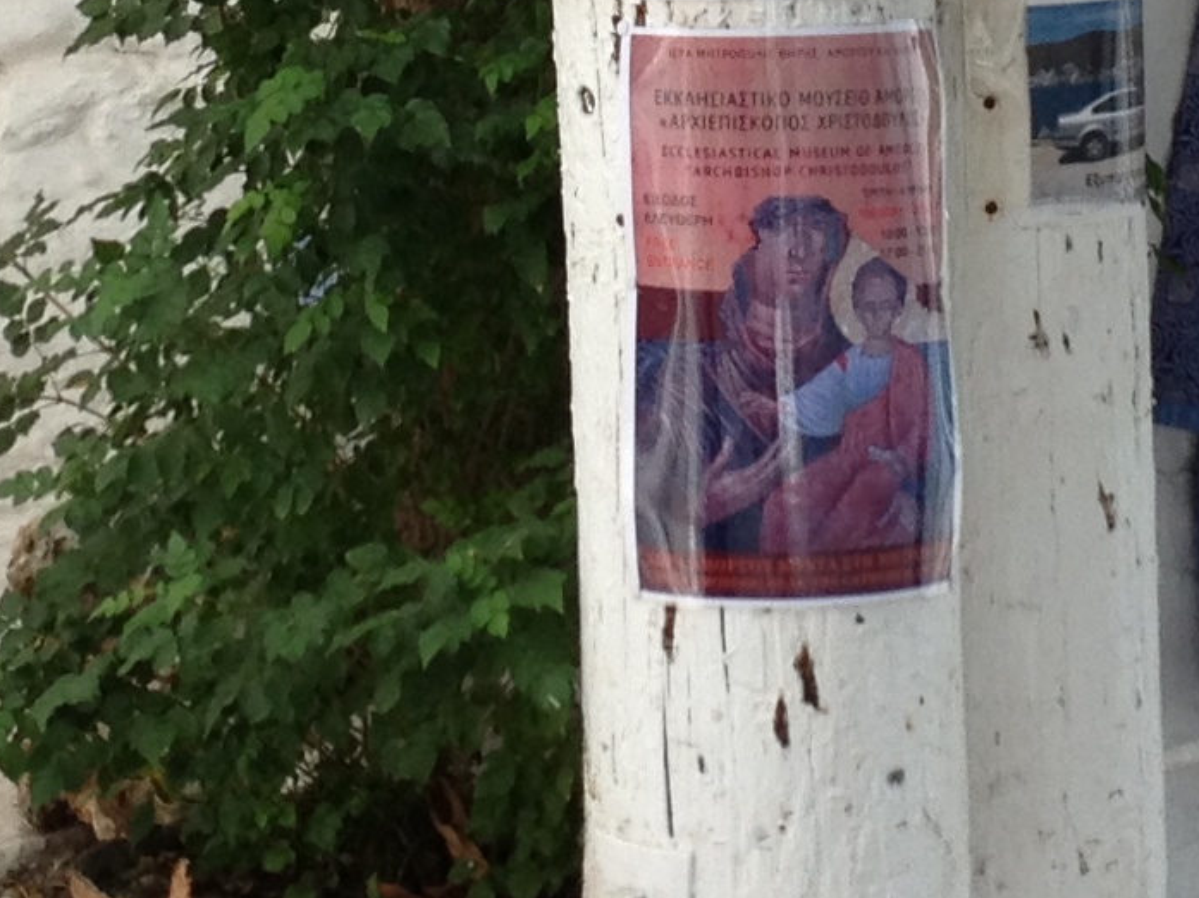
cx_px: 845
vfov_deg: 8.9
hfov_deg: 12.0
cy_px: -229
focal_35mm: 164
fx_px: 5678
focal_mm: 4.28
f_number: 2.4
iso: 50
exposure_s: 1/169
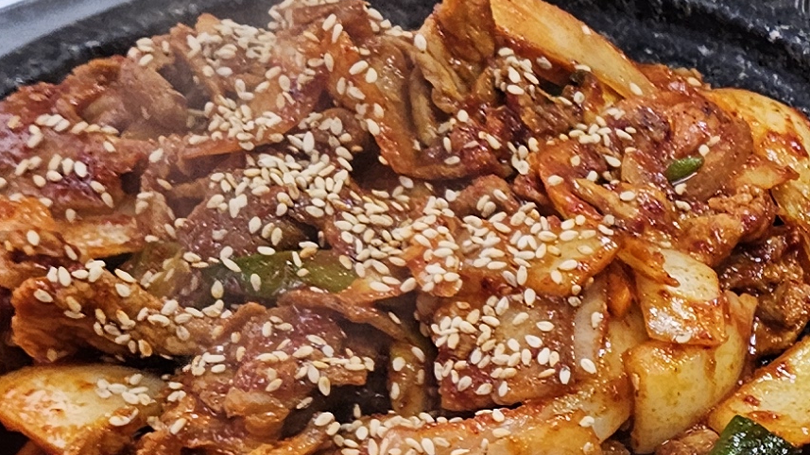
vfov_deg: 10.1
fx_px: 2513
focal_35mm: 117
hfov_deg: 16.6
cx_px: 1233
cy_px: 644
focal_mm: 5.4
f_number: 1.8
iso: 160
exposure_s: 1/120
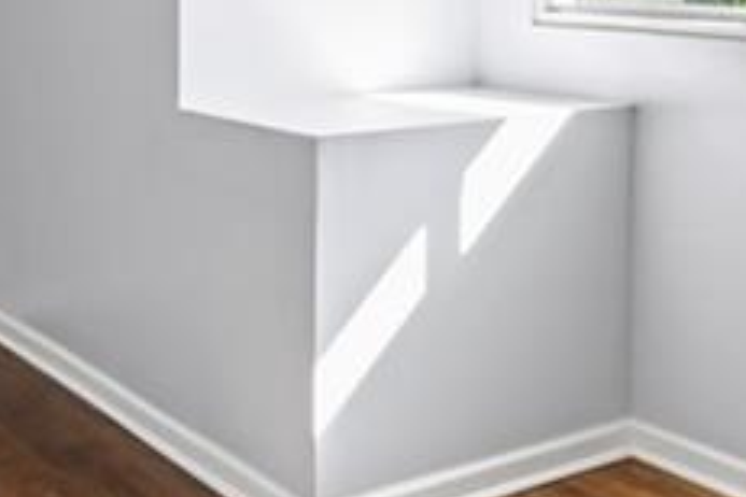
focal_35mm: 62
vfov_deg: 21.2
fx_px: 1285
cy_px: 5
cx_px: 326
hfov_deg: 32.3
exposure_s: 1/5
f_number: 11
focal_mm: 14
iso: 400
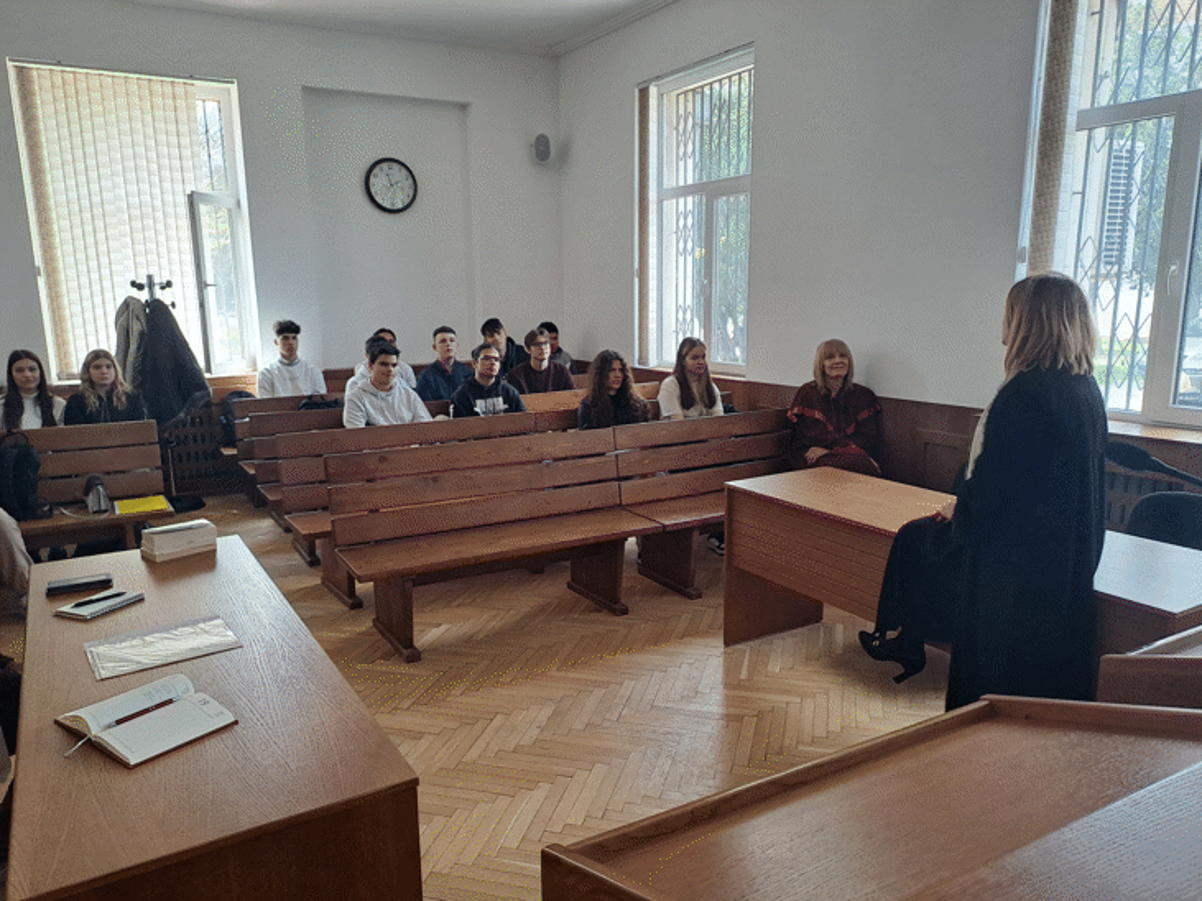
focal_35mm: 25
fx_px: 868
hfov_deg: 69.4
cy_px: 450
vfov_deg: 54.9
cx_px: 601
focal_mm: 4.65
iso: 50
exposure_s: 1/100
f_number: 1.8
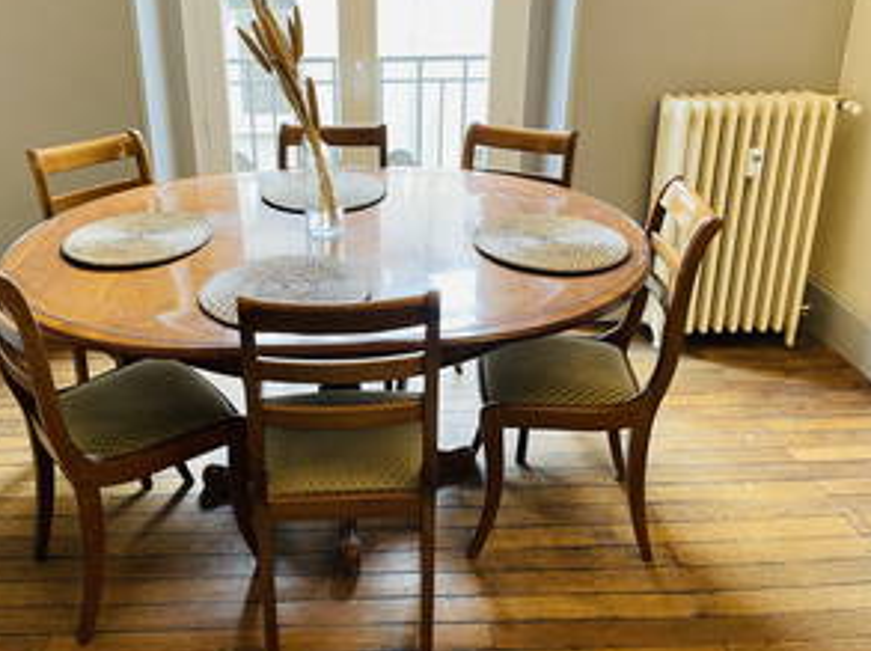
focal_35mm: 32
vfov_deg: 43.9
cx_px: 369
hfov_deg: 56.6
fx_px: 804
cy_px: 265
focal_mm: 4.2
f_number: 1.6
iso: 80
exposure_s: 1/50
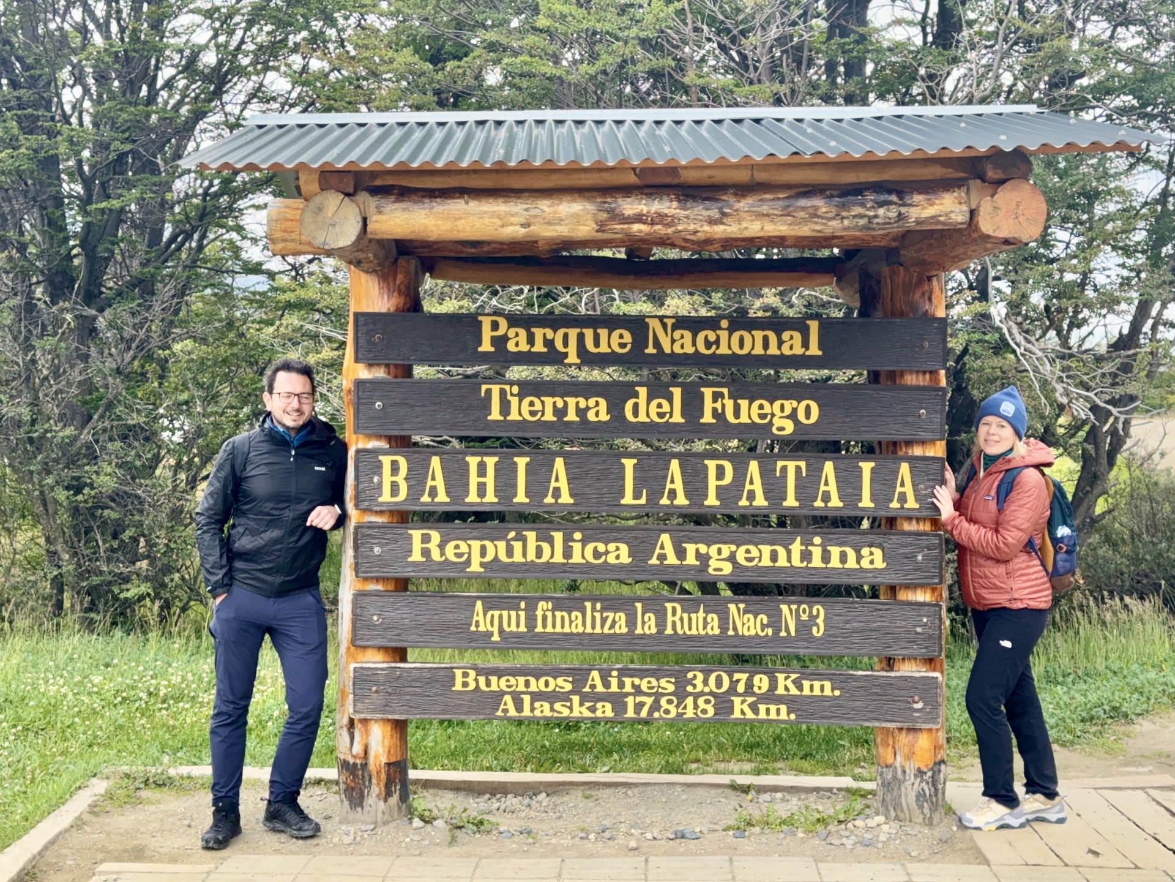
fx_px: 1629
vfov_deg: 30.3
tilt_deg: -2.3
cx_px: 588
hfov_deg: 39.7
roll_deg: -1.8
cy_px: 441
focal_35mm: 48
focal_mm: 6.76
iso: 64
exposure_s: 1/633
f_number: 1.78
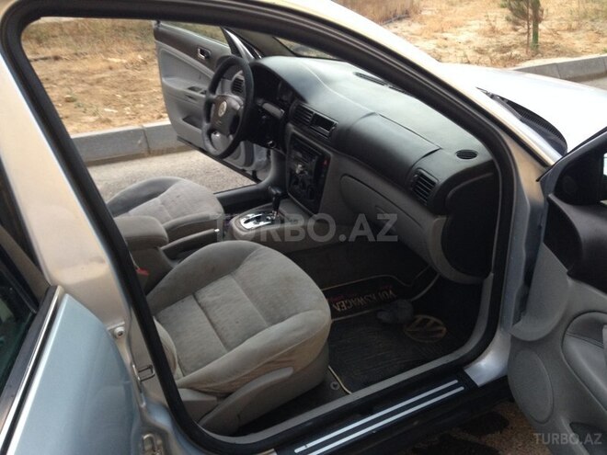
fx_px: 579
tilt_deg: -25.9
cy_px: 228
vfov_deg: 42.9
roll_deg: +1.5
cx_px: 304
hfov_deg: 55.4
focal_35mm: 33
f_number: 2.4
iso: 125
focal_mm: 4.12
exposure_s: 1/20
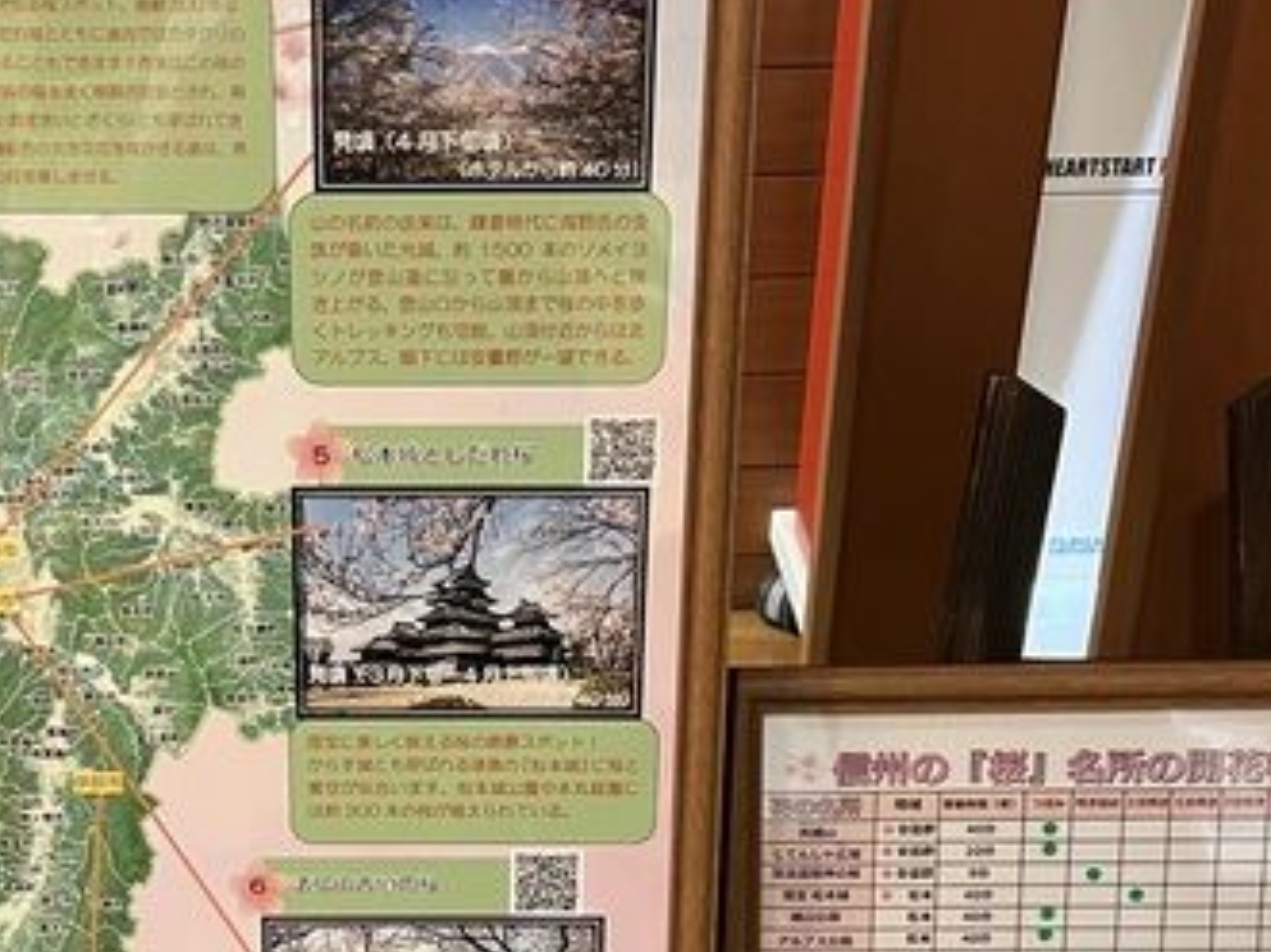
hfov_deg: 30.1
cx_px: 432
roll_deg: +0.4
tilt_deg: -32.0
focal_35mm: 64
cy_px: 774
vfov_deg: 22.6
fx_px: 2349
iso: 400
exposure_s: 1/40
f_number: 1.5
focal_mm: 5.7
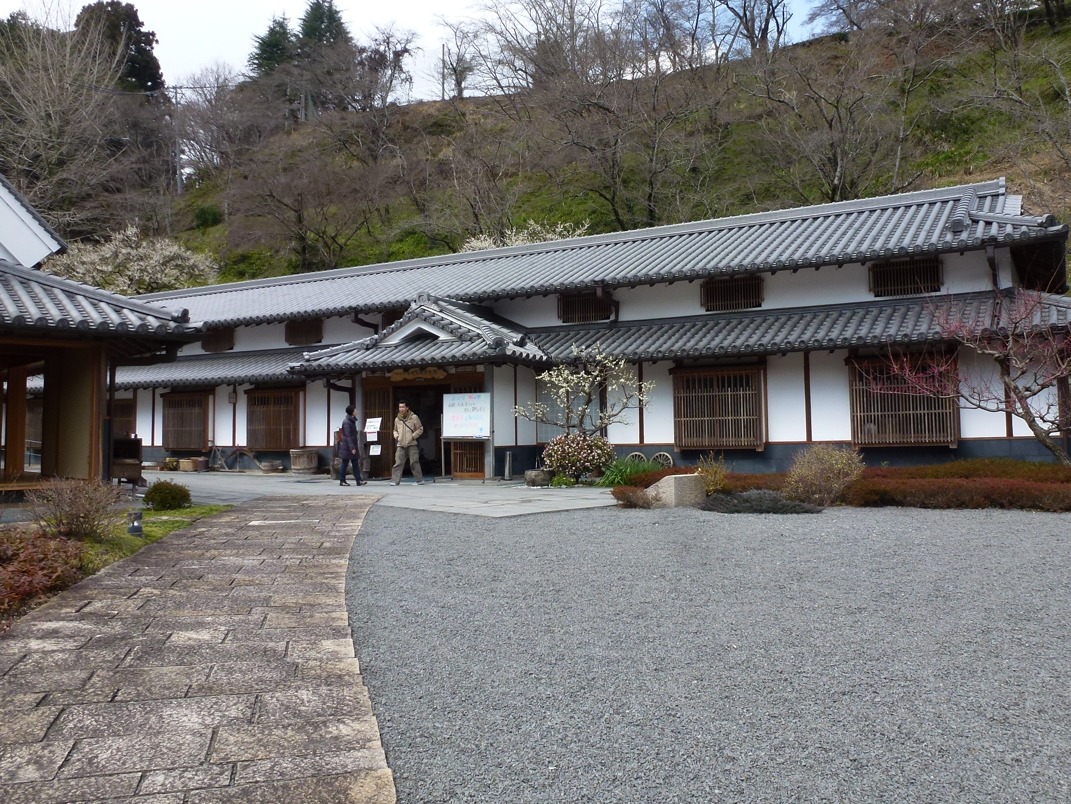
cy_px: 375
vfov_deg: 49.7
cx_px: 601
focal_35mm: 28
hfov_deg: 63.2
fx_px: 866
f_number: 4
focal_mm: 4.3
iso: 100
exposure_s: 1/320
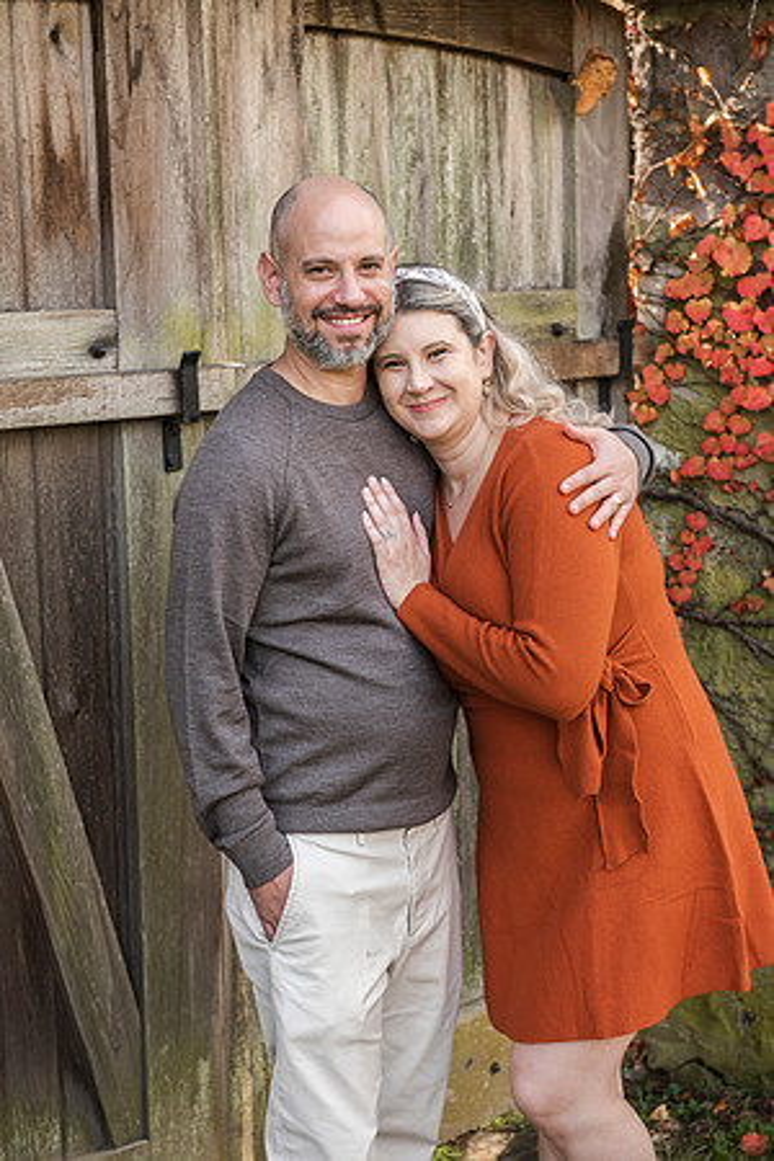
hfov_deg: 19.5
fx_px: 2257
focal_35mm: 70
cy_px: 580
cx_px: 387
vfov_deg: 28.8
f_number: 4.5
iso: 400
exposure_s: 1/200
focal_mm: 70
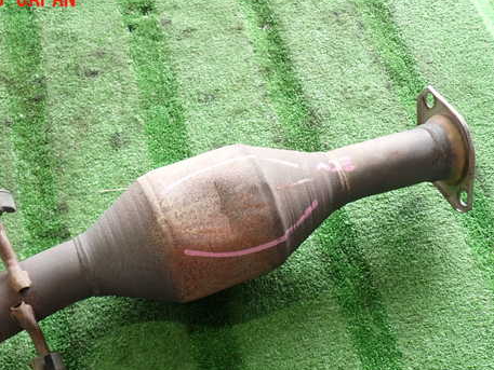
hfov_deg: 44.6
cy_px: 229
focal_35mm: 42
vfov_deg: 34.2
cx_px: 203
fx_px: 600
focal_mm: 5.79
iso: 200
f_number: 2.4
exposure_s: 1/60
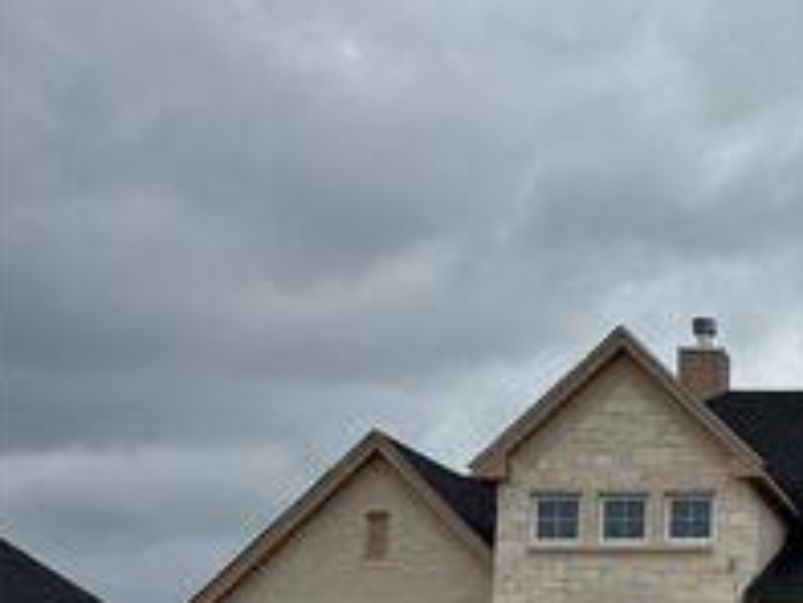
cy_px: 556
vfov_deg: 23.3
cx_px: 999
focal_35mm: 61
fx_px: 1416
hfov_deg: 27.3
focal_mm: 6.76
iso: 80
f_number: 1.78
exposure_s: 1/9009
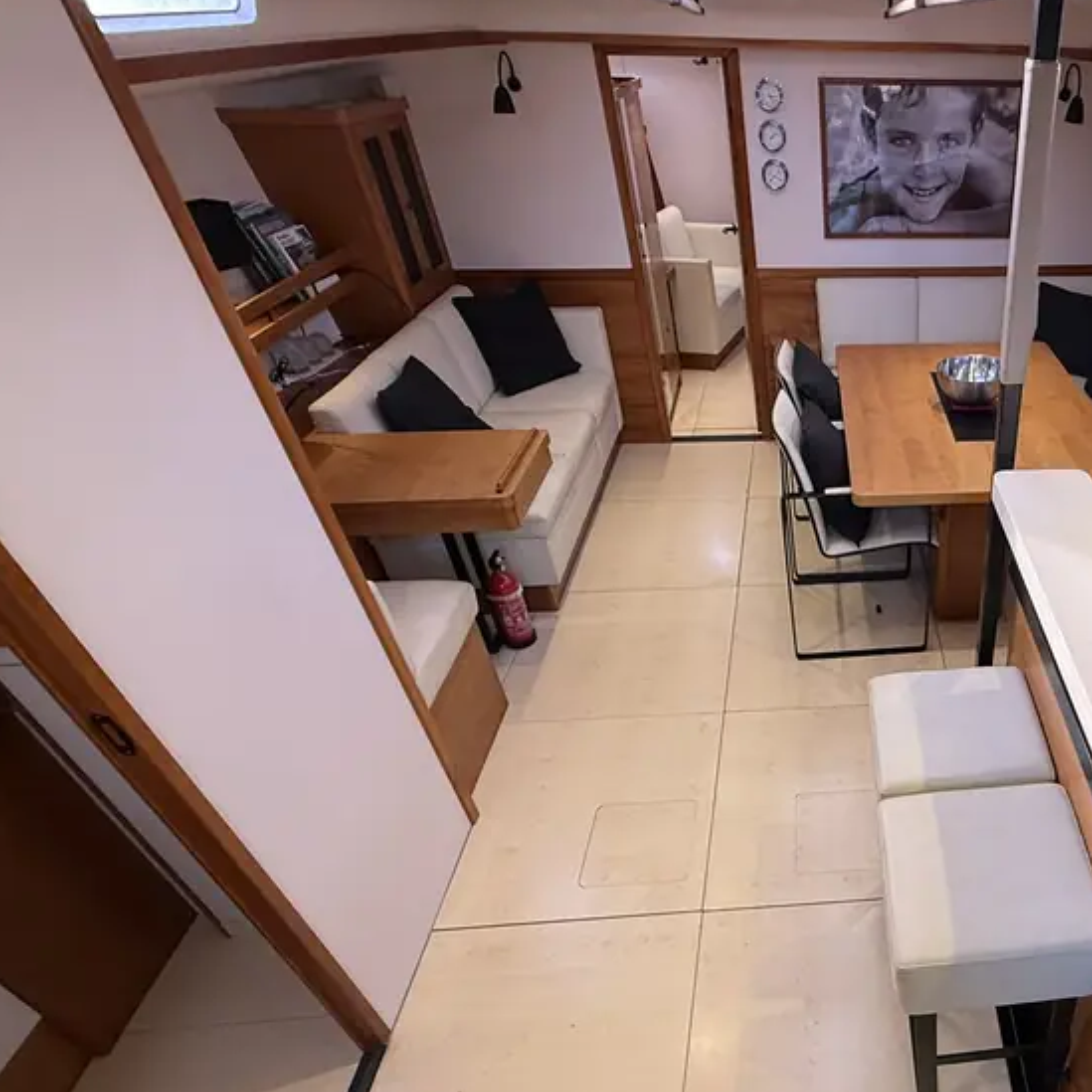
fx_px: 821
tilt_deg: -38.2
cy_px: 673
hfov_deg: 60.5
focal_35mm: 23
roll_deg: -1.1
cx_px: 909
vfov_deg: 66.4
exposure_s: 1/99
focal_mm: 2.22
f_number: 2.2
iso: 160
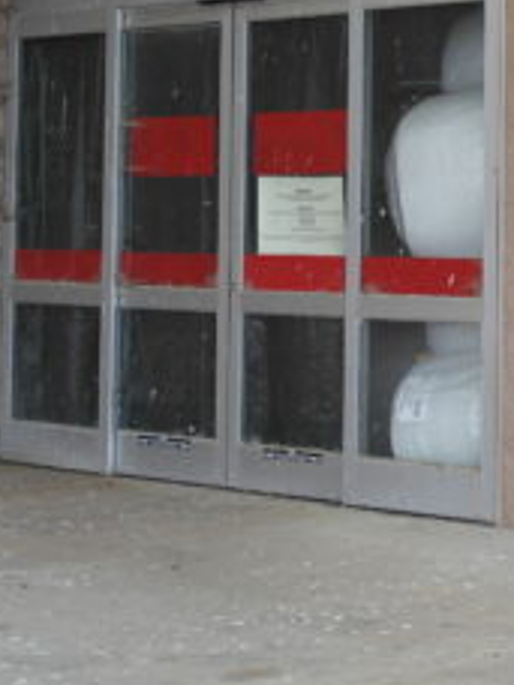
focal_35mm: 97
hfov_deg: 14.8
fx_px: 1920
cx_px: 604
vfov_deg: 19.9
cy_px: 105
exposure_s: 1/80
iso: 200
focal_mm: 20
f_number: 3.5
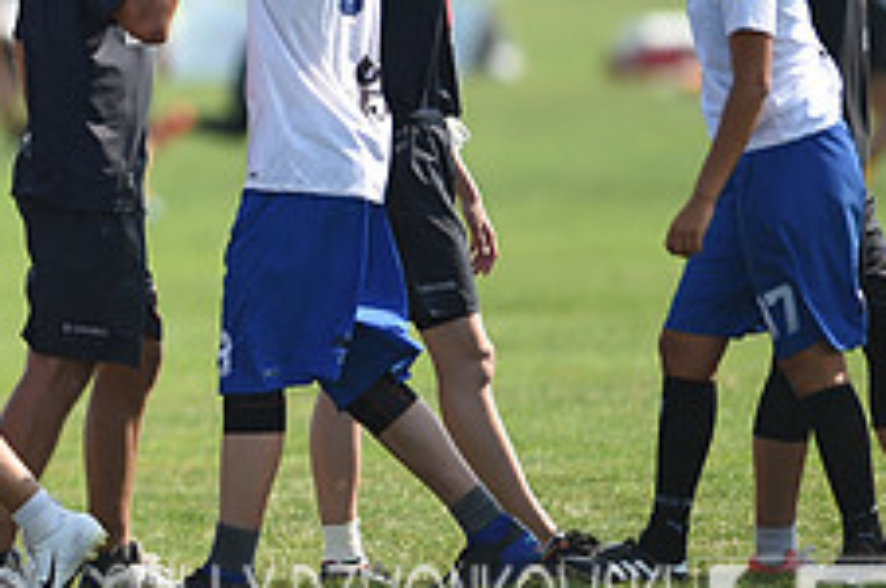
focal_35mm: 1026
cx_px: -145
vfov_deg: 1.3
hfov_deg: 2.0
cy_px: 2
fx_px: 25215
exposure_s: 1/1000
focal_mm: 400
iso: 100
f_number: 2.8
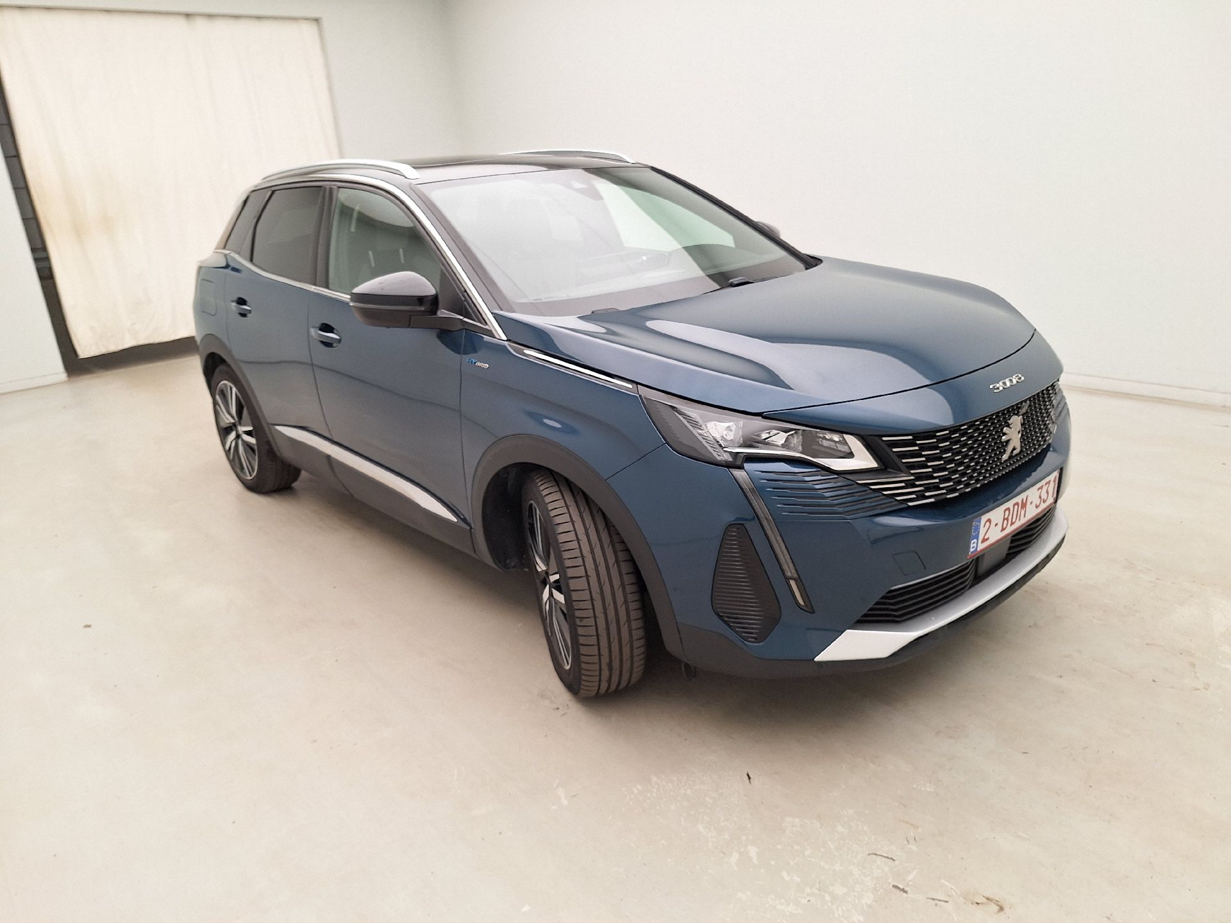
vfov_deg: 58.9
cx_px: 616
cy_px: 462
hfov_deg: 73.9
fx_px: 818
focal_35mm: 23
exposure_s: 1/100
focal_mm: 5.54
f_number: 1.8
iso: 64
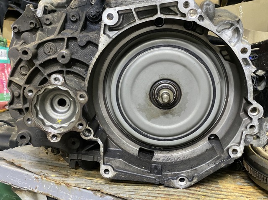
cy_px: 100
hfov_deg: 36.8
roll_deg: -0.8
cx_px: 134
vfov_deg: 28.0
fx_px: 402
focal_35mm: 52
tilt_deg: -14.6
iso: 400
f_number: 2
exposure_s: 1/17
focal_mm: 6
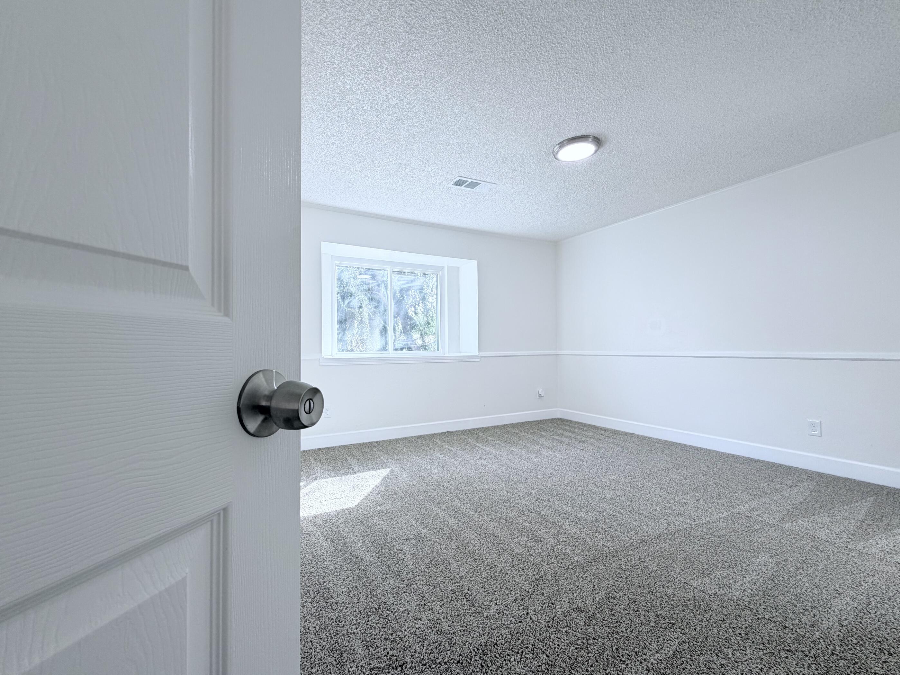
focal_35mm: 15
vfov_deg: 81.7
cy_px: 339
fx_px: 390
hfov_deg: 98.1
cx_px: 436
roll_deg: +0.5
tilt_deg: +1.0
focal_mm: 2.22
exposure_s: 1/120
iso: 100
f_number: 2.2
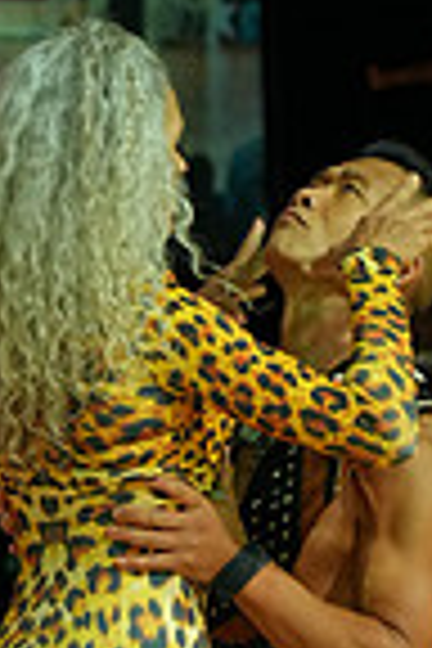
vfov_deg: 5.7
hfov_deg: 3.8
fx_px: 6443
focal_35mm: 358
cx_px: 133
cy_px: 927
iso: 2500
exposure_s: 1/400
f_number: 4
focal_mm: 89
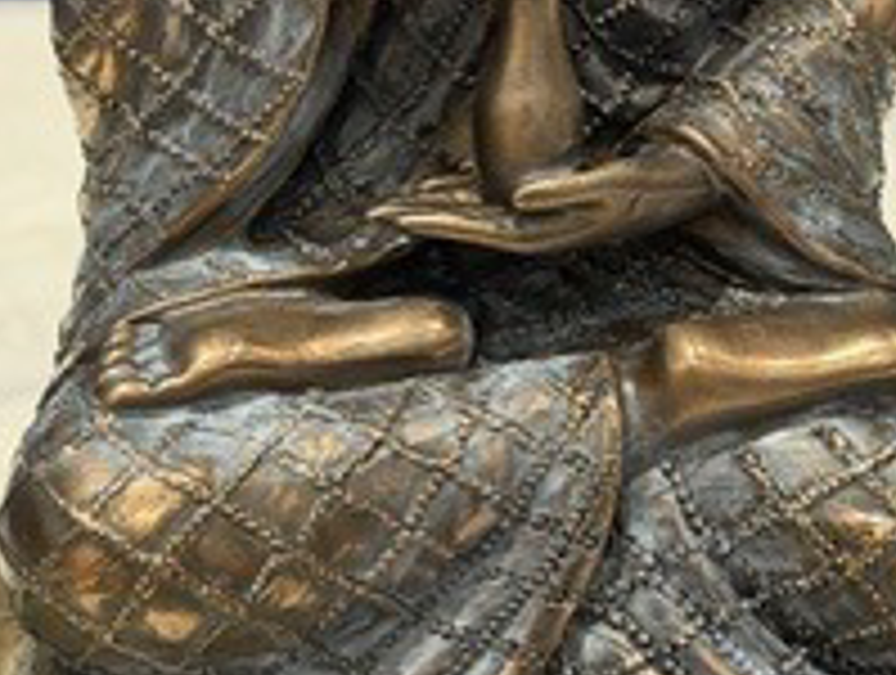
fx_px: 3993
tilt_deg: -21.4
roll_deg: -0.8
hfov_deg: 12.8
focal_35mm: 154
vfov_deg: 9.6
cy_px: 63
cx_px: 540
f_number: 1.78
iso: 640
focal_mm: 6.76
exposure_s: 1/24
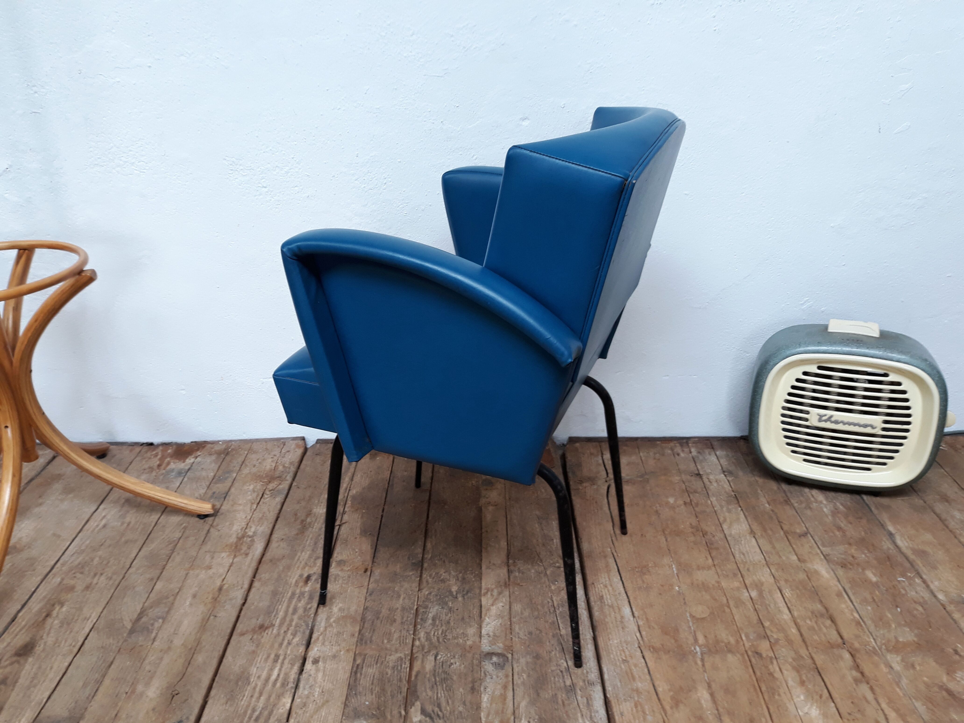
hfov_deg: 65.3
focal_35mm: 27
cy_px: 362
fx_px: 752
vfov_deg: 51.4
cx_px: 482
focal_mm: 3.71
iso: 40
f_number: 1.7
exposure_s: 1/50
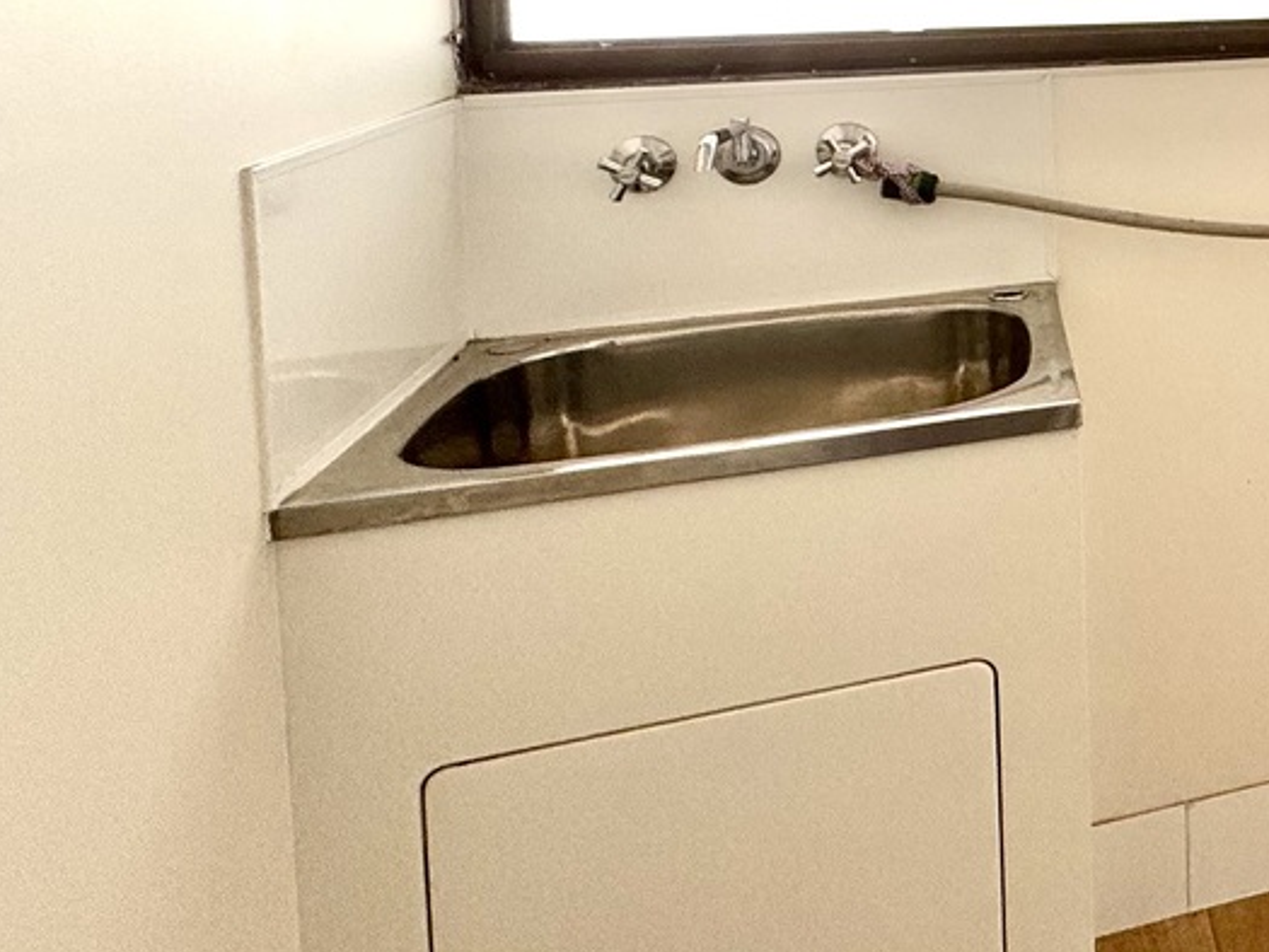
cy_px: 1
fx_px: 1467
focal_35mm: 40
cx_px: 1619
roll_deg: +0.9
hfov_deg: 34.4
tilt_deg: -3.5
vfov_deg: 33.0
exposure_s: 1/99
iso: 40
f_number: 2.2
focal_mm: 2.22
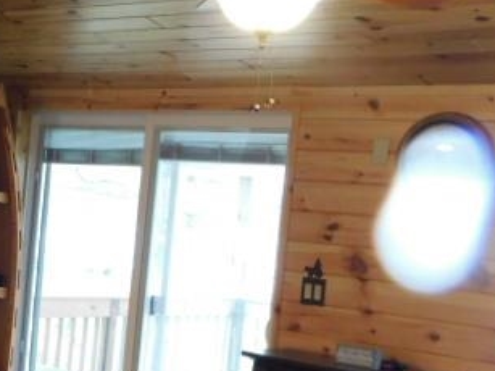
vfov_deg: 19.5
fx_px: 1072
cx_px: 29
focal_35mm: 75
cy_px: 279
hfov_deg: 25.0
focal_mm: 6.3
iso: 450
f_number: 3.5
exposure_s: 1/8
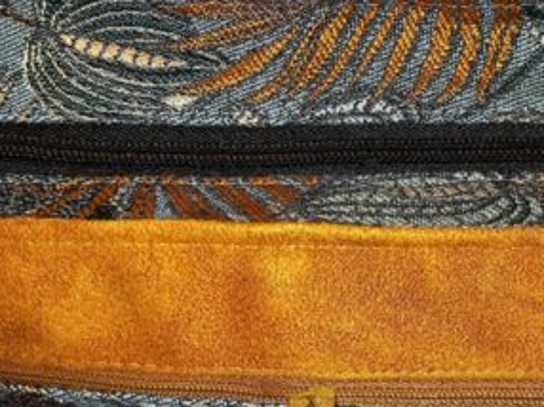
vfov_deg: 40.4
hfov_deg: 51.5
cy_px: 251
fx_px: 550
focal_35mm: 35
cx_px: 369
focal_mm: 4.6
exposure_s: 1/50
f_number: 2
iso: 50
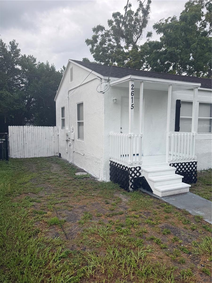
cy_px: 142
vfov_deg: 71.6
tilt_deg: -5.0
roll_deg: -0.9
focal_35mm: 24
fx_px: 196
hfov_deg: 56.8
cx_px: 106
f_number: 1.78
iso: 80
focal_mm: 6.76
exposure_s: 1/813
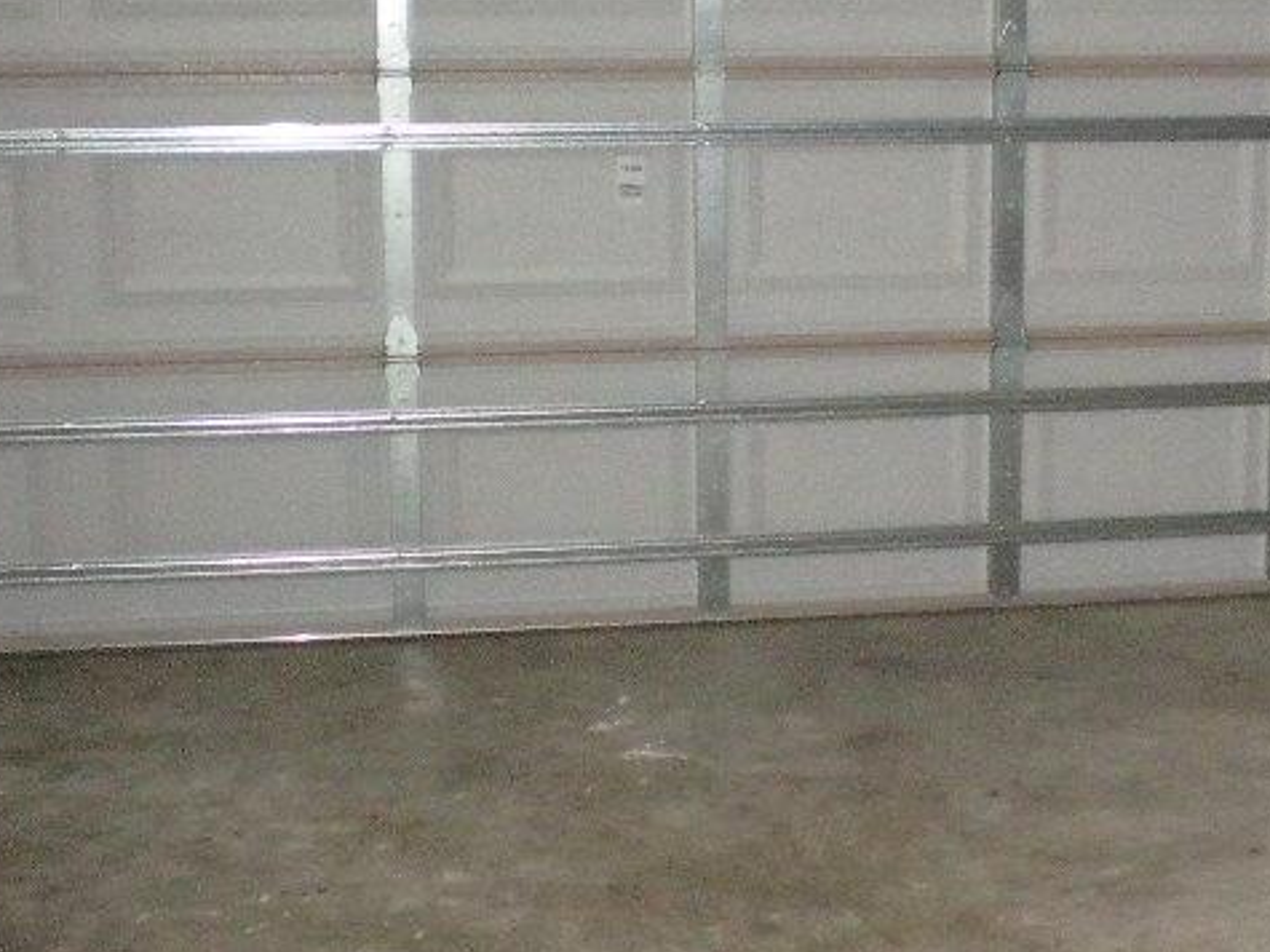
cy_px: 364
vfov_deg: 18.0
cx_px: 1115
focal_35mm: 82
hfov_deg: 23.3
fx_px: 3008
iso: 800
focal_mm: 6.3
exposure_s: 1/60
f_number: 3.1
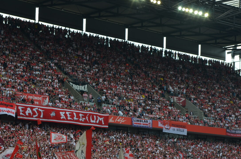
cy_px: 108
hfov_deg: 20.7
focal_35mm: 99
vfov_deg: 13.8
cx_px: 128
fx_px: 660
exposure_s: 1/250
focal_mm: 45
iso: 200
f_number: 8
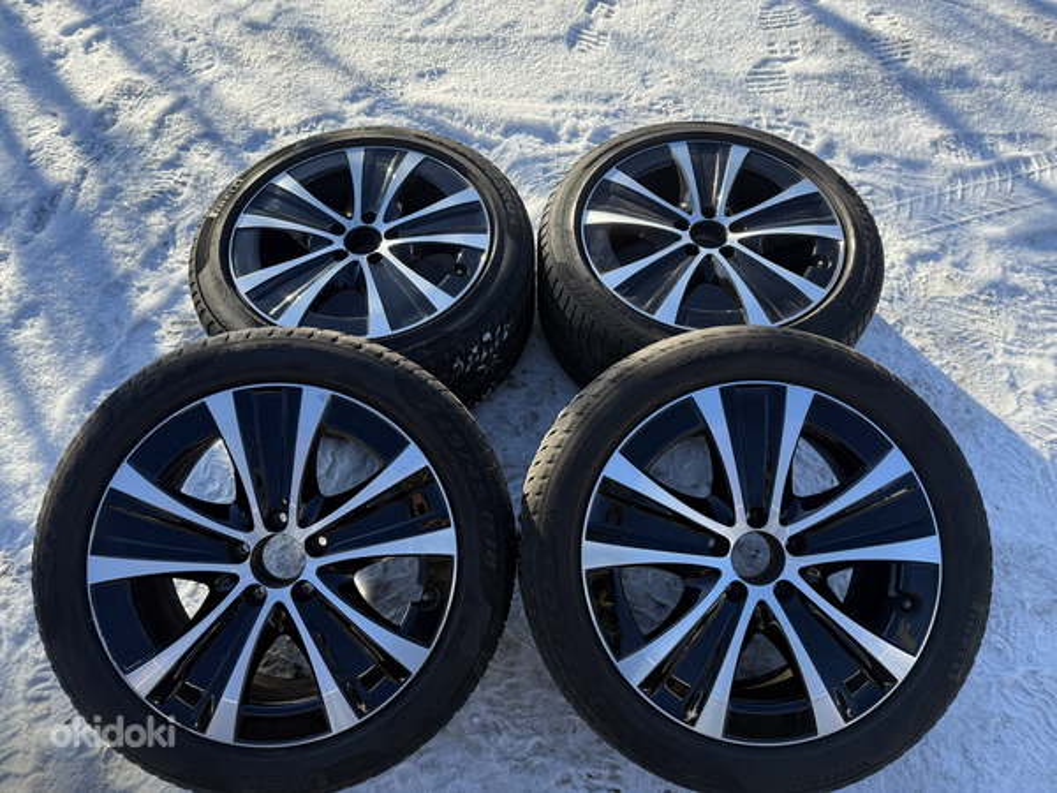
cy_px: 396
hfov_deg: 71.6
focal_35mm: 24
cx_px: 528
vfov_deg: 56.8
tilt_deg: -59.1
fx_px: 733
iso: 100
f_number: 1.78
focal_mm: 6.76
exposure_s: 1/1949
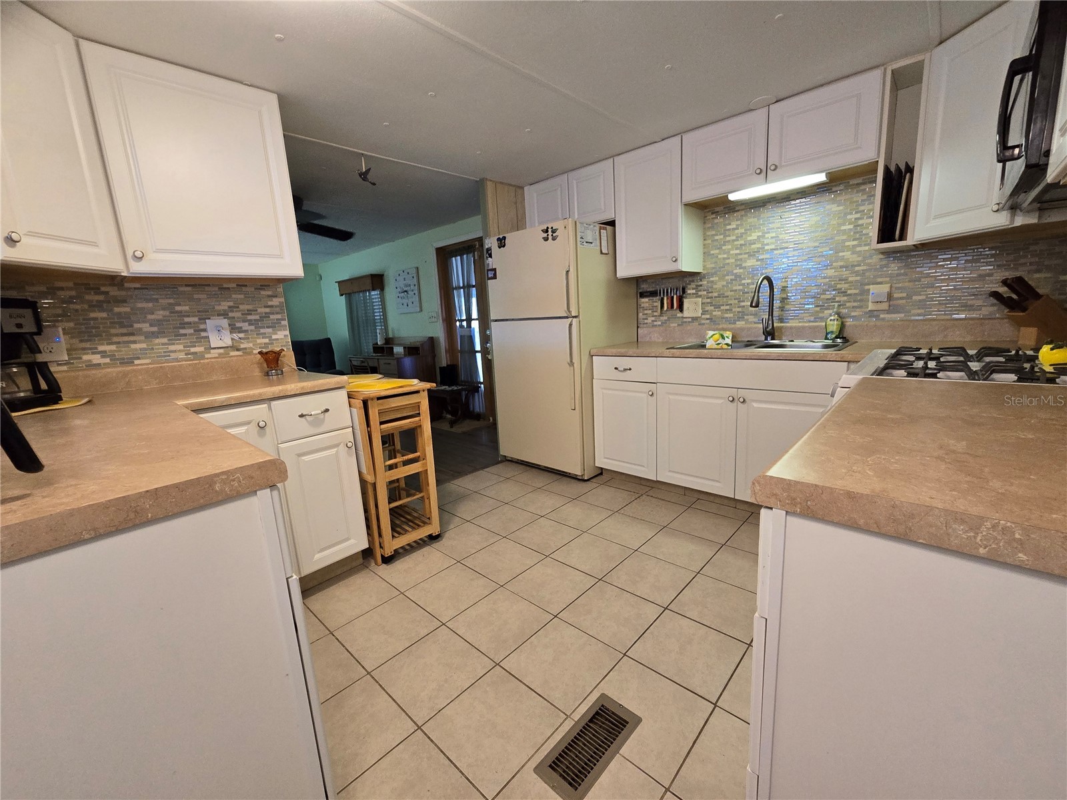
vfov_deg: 89.9
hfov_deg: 106.2
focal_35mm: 13
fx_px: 401
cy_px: 400
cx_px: 534
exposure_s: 1/60
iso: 400
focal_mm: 2.2
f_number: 2.2
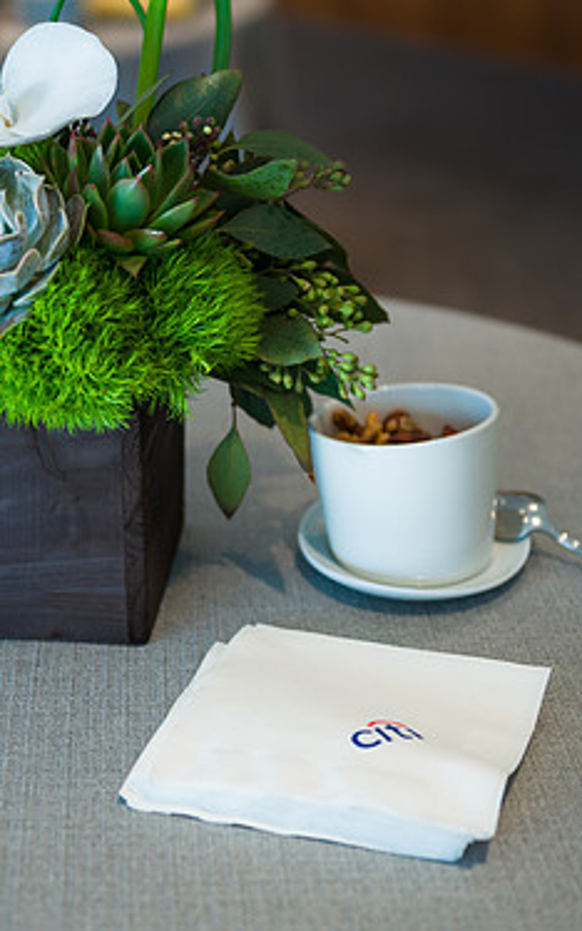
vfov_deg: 29.0
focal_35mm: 71
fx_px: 1800
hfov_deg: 18.2
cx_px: 144
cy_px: 470
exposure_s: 1/200
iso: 250
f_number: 3.2
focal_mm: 45
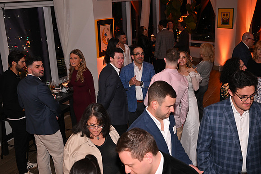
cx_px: 130
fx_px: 297
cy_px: 87
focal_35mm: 41
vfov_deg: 32.6
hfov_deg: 47.4
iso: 1600
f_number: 5.6
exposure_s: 1/60
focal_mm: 41
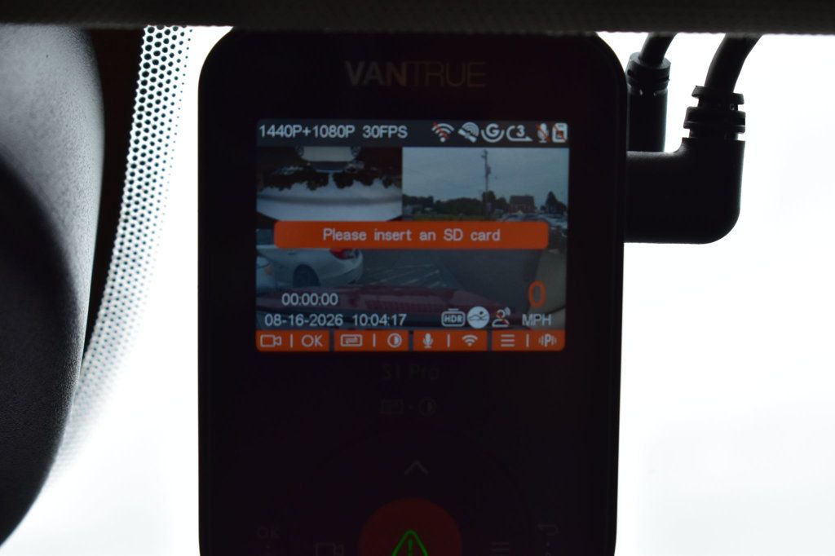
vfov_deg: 16.5
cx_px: 418
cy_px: 278
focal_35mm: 82
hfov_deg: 24.6
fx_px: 1913
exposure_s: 1/200
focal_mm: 55
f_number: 10
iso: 400
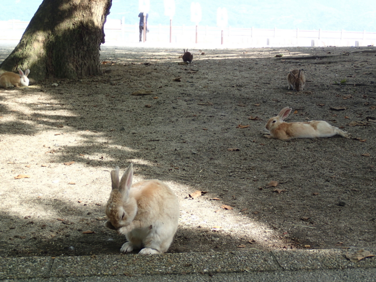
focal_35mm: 53
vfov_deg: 27.5
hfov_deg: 36.2
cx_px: 188
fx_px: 576
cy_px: 141
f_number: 3.4
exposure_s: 1/125
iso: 100
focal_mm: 9.61
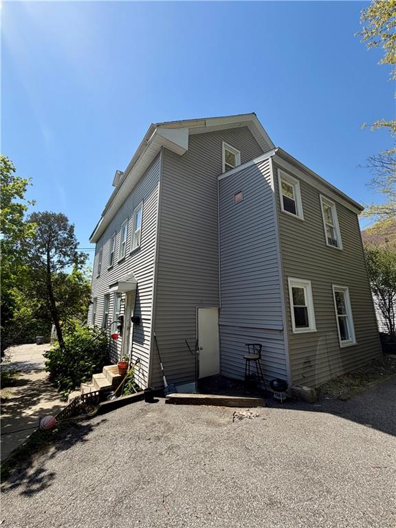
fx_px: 214
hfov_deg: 85.7
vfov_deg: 102.1
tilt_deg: +13.5
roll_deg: -1.0
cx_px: 198
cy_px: 264
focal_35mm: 14
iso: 25
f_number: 2.2
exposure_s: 1/770
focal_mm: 2.22
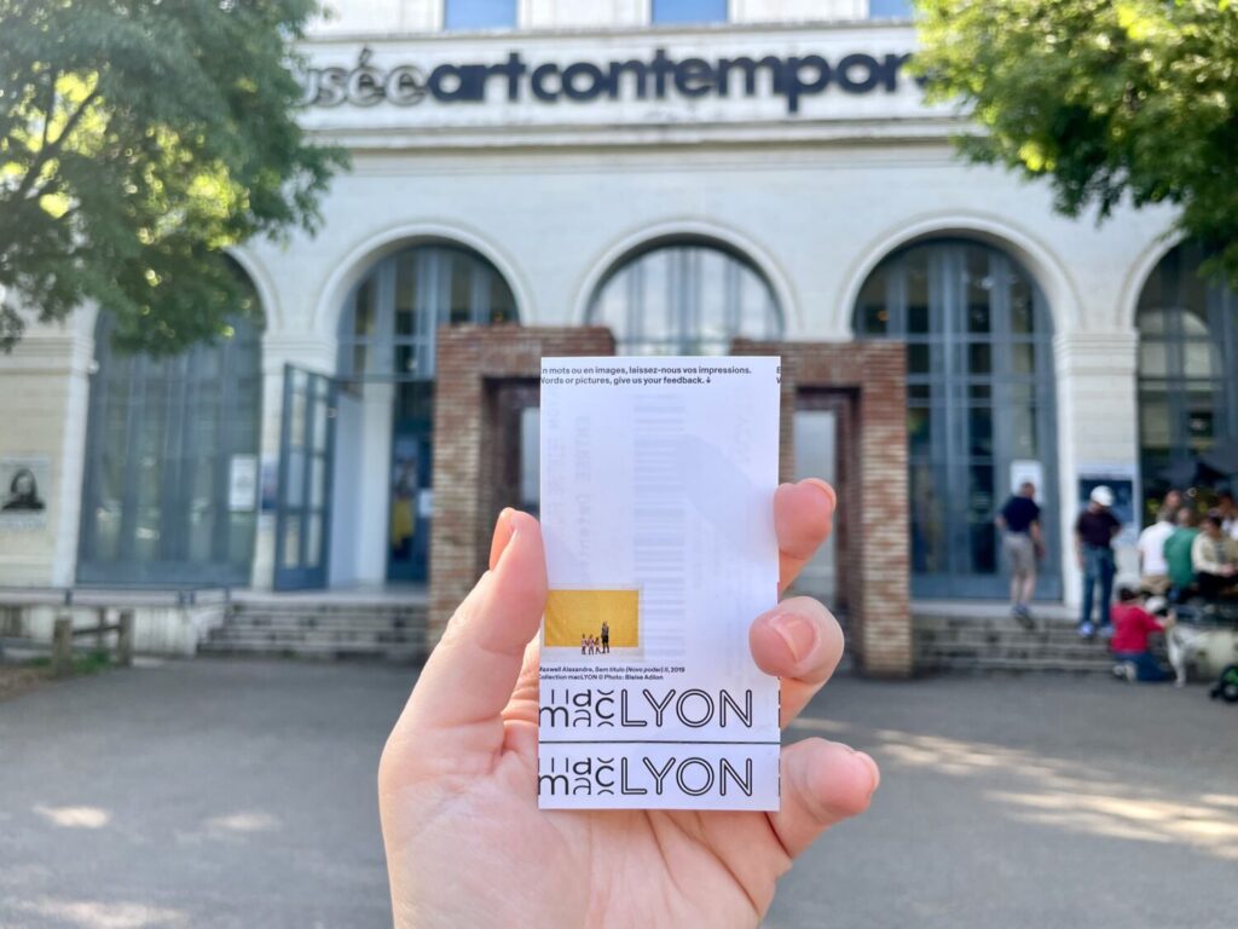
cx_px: 619
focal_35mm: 26
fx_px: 930
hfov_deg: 67.3
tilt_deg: +6.3
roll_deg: -1.0
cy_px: 464
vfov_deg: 53.1
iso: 32
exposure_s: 1/378
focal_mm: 4.2
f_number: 1.6
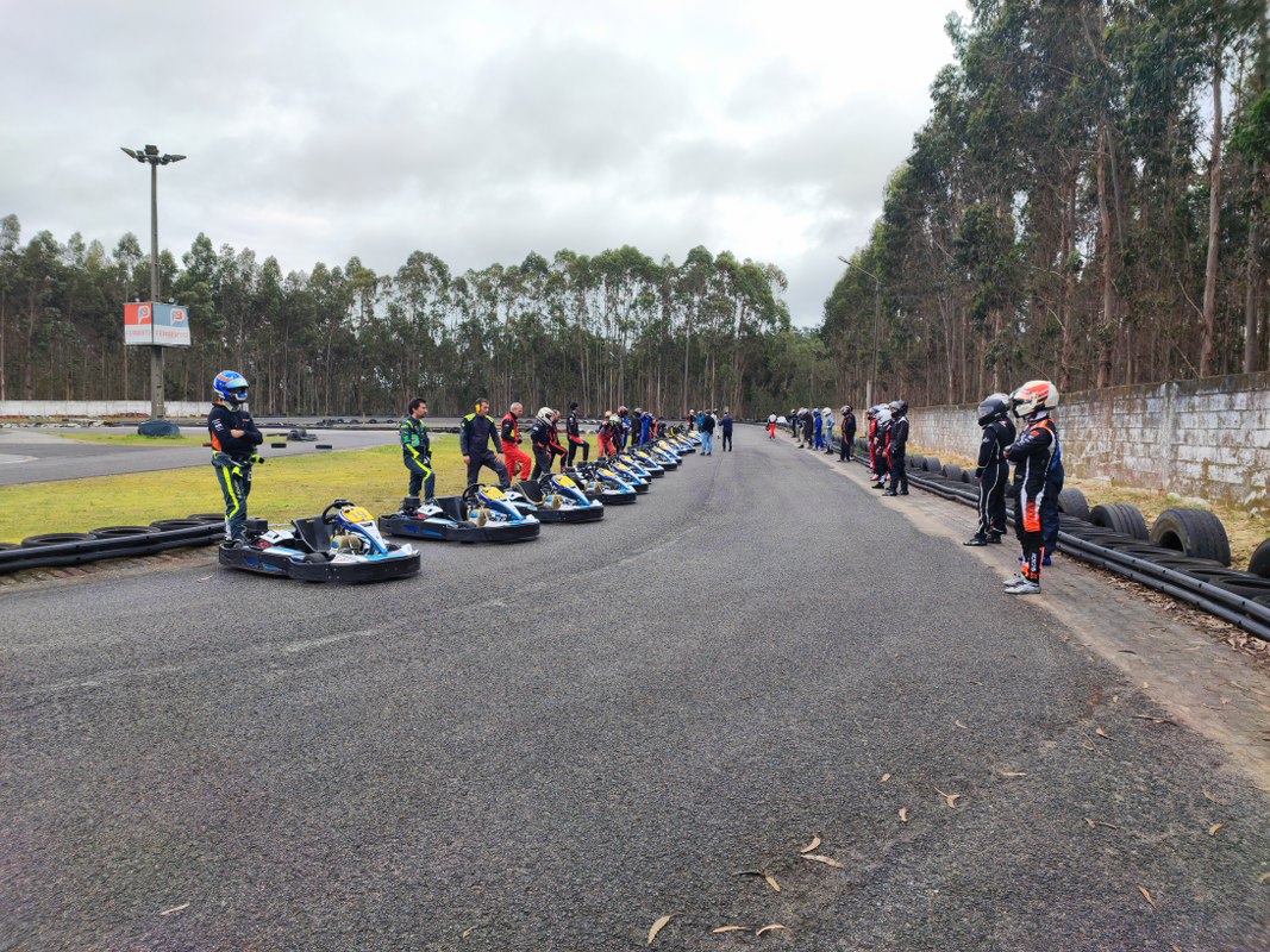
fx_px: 917
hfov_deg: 69.4
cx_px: 635
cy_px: 476
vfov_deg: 54.9
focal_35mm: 25
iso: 50
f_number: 1.75
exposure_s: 1/385
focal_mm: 5.96
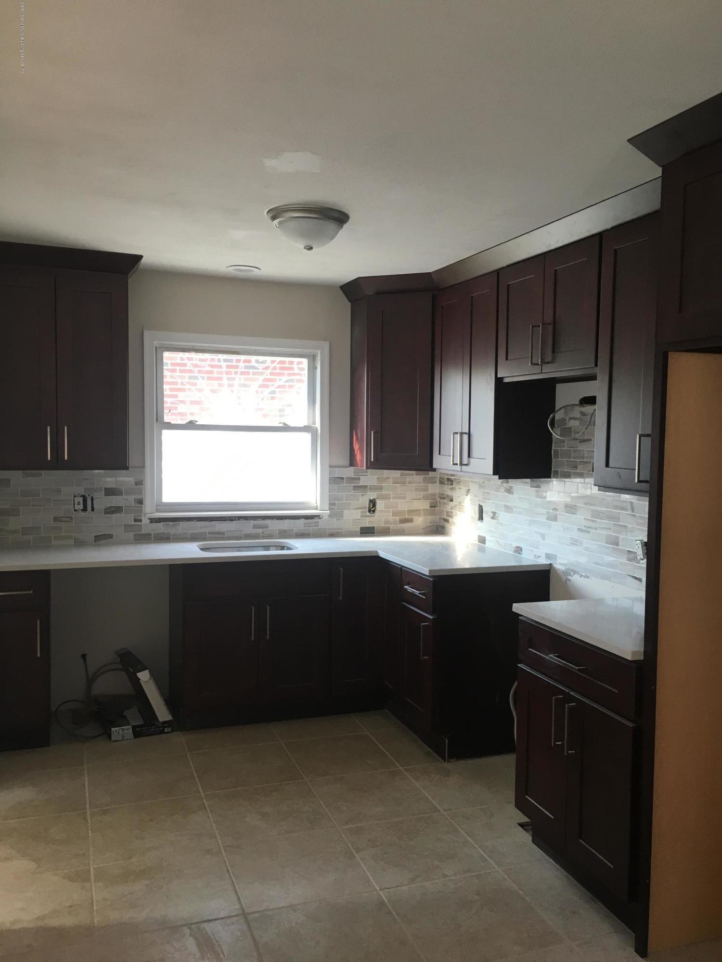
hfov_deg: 48.2
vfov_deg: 61.7
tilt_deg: -3.7
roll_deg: -1.3
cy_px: 481
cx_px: 361
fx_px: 806
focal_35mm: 29
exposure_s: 1/30
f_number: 2.2
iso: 32
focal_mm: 4.15
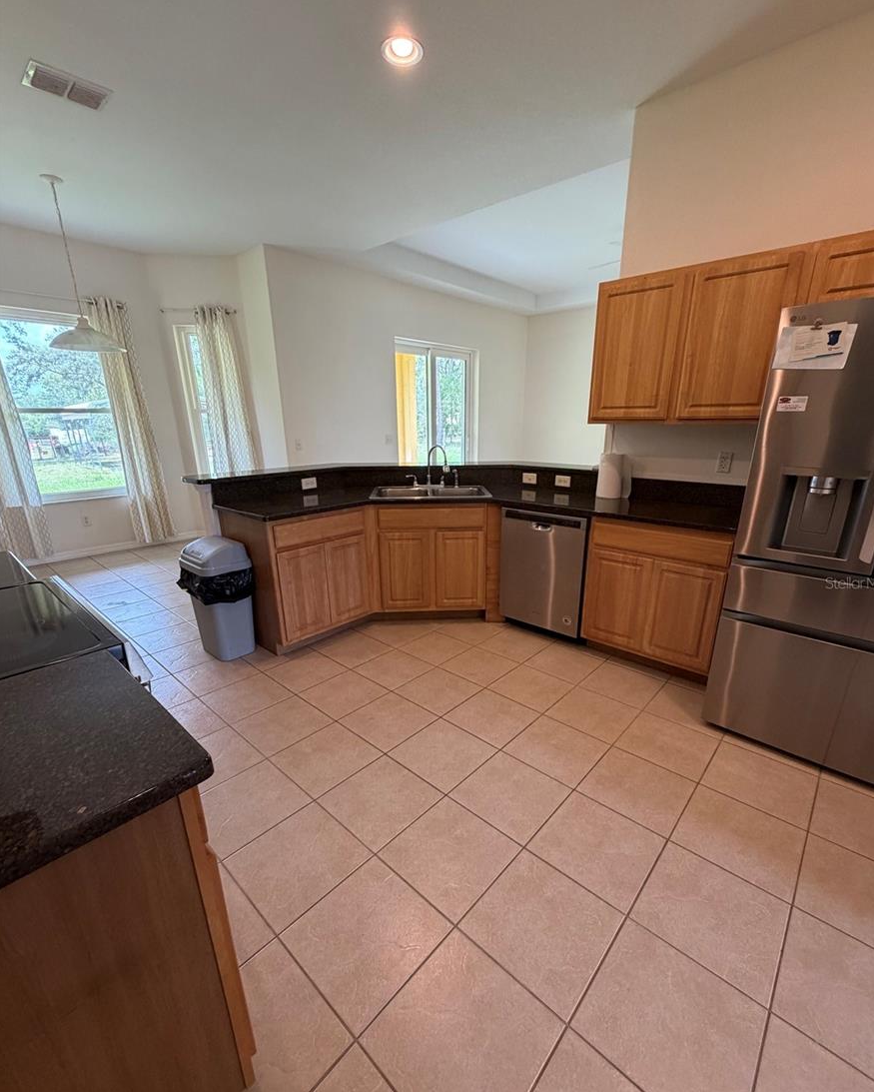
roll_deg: +0.2
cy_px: 582
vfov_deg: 96.6
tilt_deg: -18.4
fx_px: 485
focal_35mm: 15
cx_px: 446
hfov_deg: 84.1
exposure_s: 1/120
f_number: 2.2
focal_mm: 2.22
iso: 320
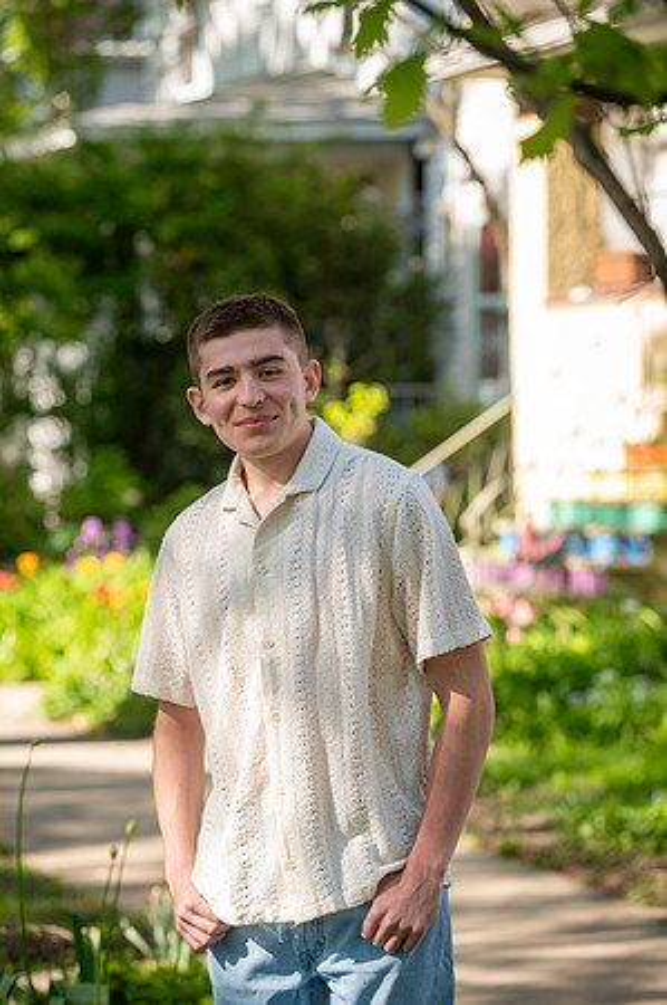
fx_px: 3621
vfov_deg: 15.8
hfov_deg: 10.5
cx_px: 334
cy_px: 502
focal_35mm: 130
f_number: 4
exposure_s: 1/320
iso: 250
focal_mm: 130
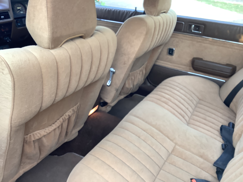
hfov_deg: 58.4
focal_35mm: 31
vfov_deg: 45.4
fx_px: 218
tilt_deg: -25.1
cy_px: 91
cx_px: 122
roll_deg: +1.7
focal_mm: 3.3
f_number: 2.4
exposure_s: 1/50
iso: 100
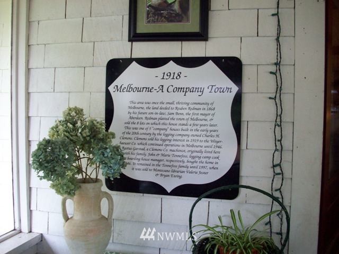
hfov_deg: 50.1
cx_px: 170
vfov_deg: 38.7
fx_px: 362
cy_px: 127
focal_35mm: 37
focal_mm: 6.2
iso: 160
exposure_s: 1/23.6
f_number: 2.8
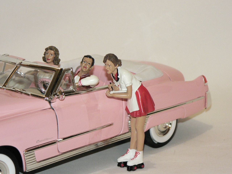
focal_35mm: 130
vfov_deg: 11.4
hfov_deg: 15.2
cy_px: 87
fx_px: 871
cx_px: 116
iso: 400
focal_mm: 21.6
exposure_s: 1/60
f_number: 3.2
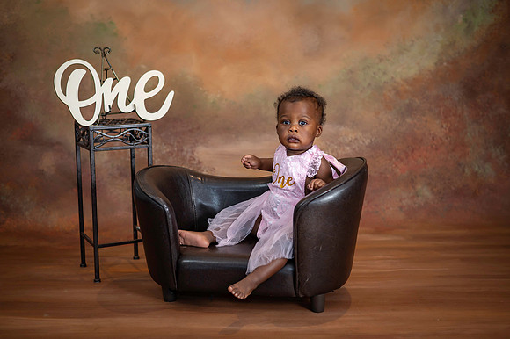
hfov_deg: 39.6
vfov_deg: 27.0
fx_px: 708
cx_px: 255
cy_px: 170
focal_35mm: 50
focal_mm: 50
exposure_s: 1/200
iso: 250
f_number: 2.5
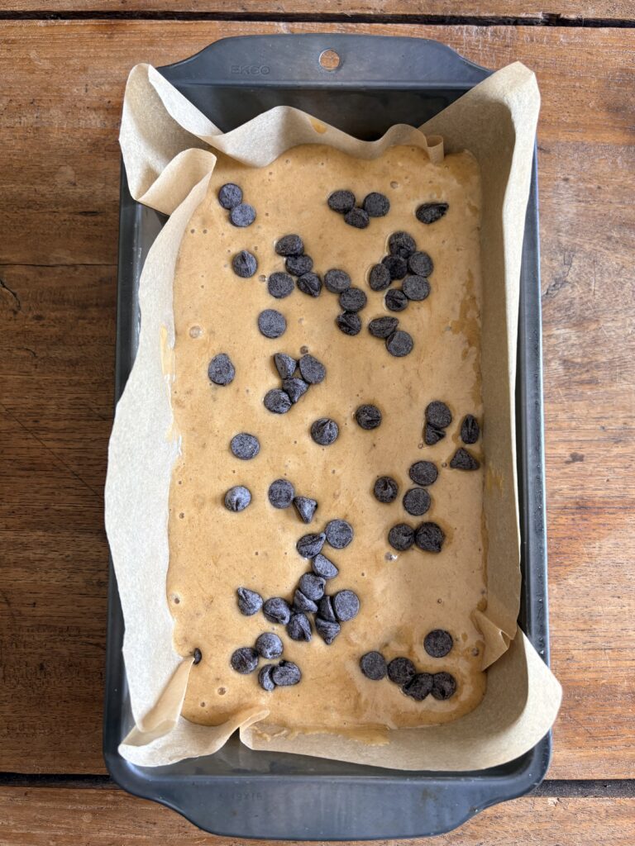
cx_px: 318
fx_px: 636
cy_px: 423
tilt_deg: -85.0
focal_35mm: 26
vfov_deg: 67.3
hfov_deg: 53.1
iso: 125
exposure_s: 1/75
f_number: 1.6
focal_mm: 5.96
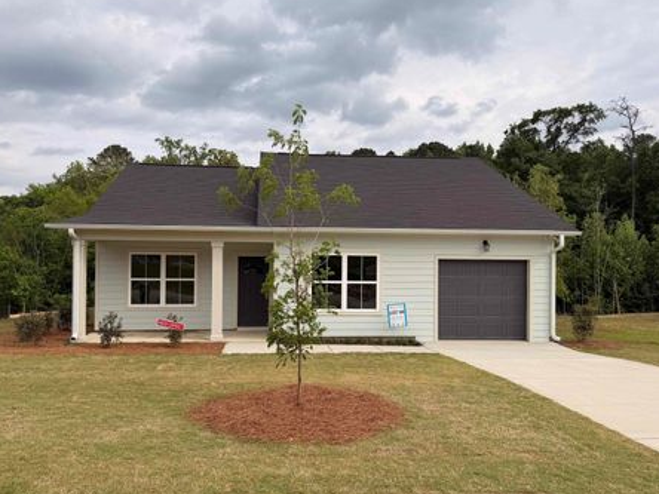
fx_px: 514
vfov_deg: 51.3
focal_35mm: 27
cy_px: 257
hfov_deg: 65.3
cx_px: 312
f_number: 1.78
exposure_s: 1/4673
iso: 80
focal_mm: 6.76
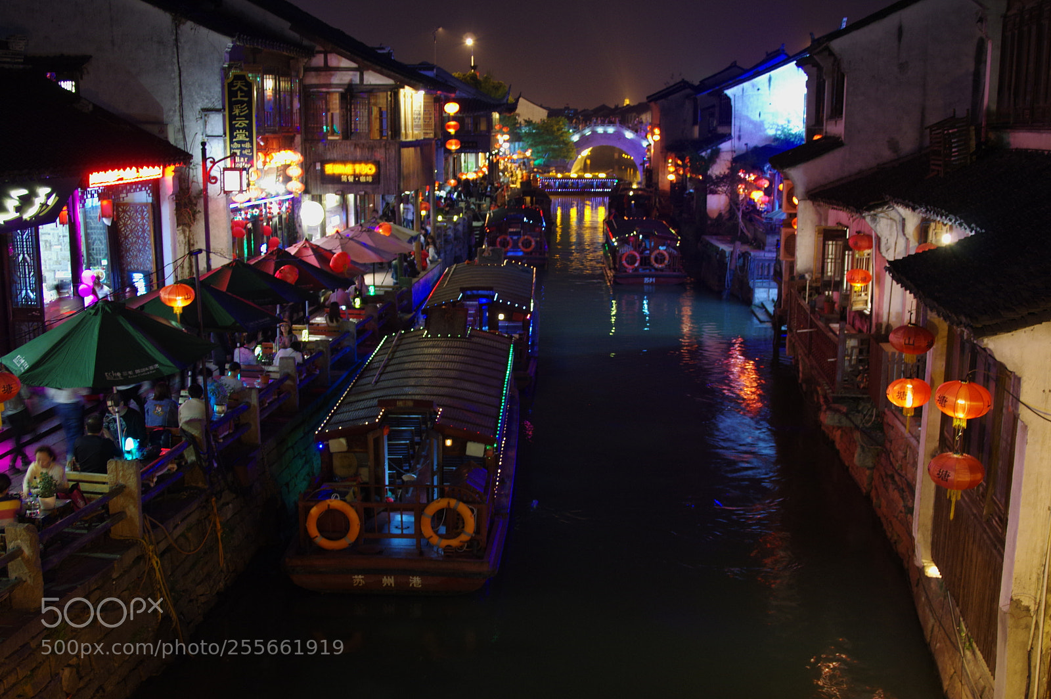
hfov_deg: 53.2
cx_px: 526
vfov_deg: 36.8
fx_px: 1050
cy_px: 350
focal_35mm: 36
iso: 800
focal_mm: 24
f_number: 4
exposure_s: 1/3.33
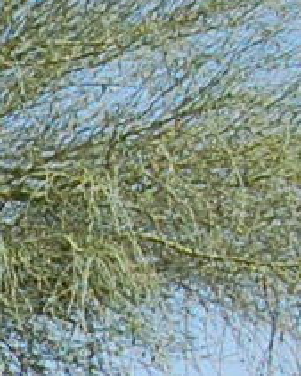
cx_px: -842
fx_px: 4006
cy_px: 622
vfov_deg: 5.3
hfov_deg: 4.1
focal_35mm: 360
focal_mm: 24
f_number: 9
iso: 200
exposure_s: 1/320
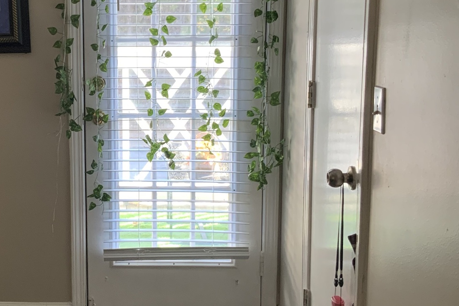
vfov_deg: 21.5
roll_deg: +0.8
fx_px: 803
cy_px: 116
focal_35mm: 63
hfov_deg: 31.2
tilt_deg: -8.9
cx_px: 102
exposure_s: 1/60
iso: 80
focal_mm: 3
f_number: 1.8
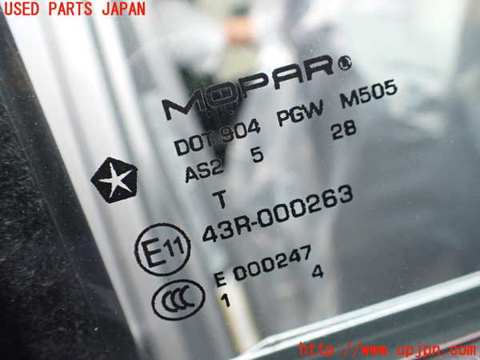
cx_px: 240
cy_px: 180
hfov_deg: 60.0
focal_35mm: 30
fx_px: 416
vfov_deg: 46.8
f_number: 2.3
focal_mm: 5.4
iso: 320
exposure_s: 1/125
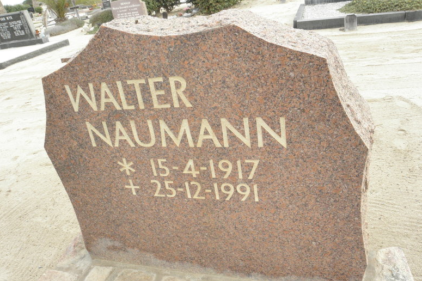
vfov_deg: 44.9
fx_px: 340
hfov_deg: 63.7
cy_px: 154
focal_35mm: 29
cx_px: 208
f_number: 5.6
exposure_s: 1/320
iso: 200
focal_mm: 4.83
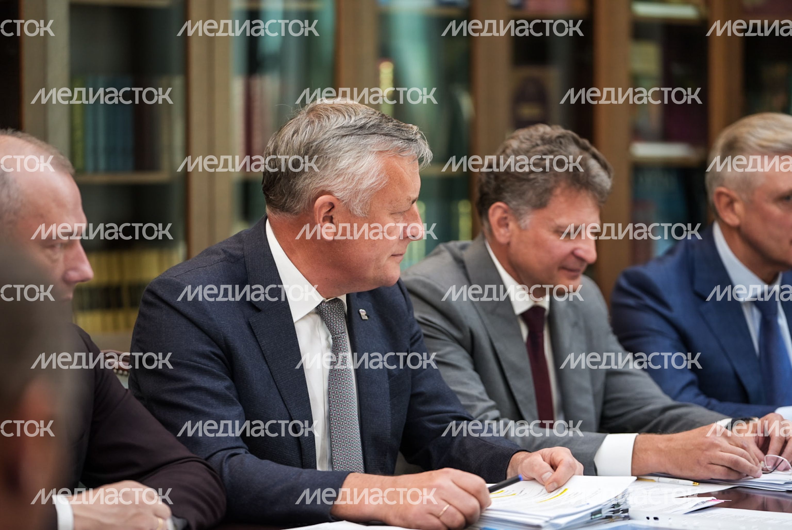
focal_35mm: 138
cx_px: 396
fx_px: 3038
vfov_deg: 10.0
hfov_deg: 14.9
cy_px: 265
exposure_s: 1/125
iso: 800
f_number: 2.8
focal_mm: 138
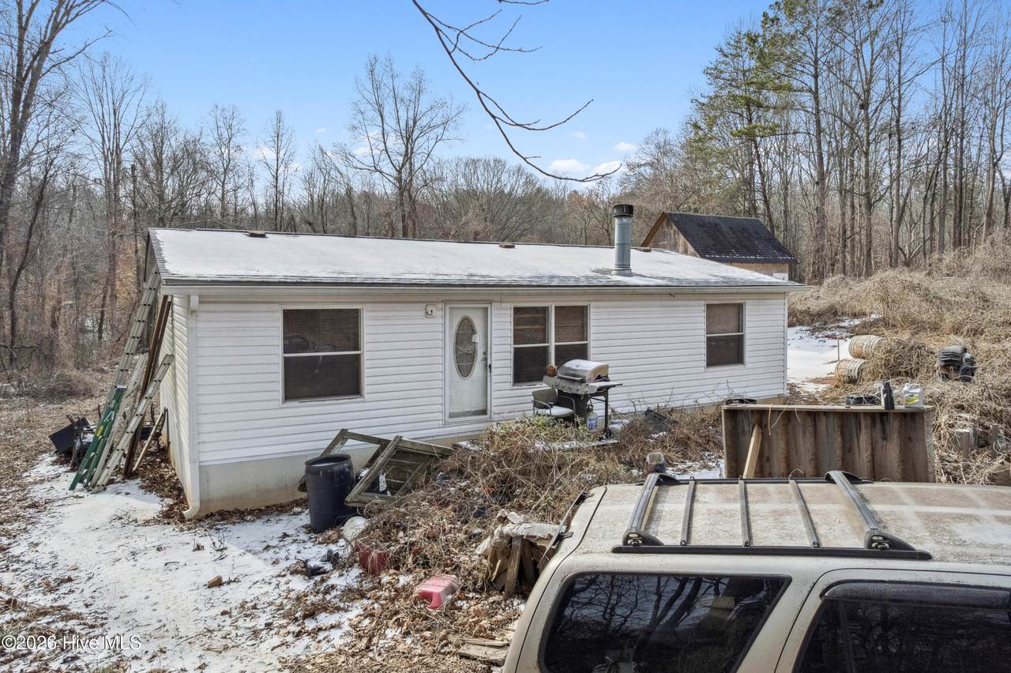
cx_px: 506
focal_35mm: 22
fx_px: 617
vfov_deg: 57.2
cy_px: 336
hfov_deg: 78.6
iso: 100
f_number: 2.8
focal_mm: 8.4
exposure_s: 1/320
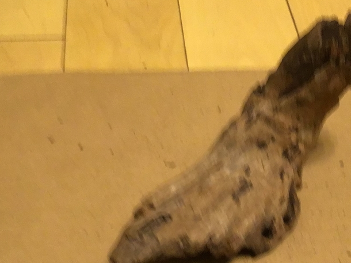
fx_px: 618
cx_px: 213
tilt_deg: -48.3
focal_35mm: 61
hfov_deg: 31.6
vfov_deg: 23.7
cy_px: 199
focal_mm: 3.3
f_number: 2.4
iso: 200
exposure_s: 1/17
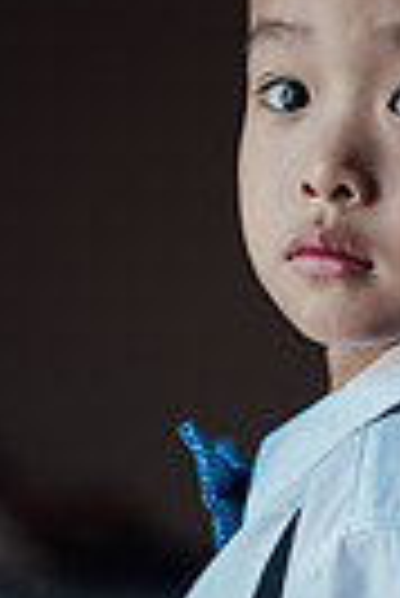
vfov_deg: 16.7
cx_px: 404
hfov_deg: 11.5
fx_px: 1961
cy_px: 697
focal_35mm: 118
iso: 125
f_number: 1.4
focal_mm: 35
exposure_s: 1/250
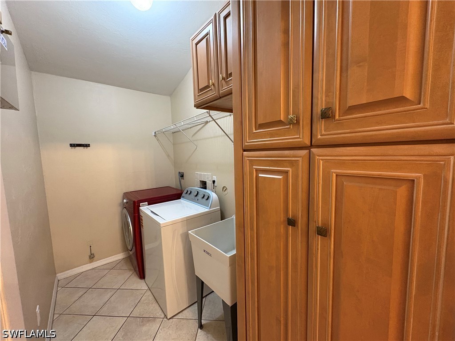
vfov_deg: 85.7
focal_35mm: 14
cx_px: 228
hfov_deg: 102.1
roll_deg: +2.3
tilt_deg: -4.8
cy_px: 170
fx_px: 184
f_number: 2.2
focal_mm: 2.22
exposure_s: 1/60
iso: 500
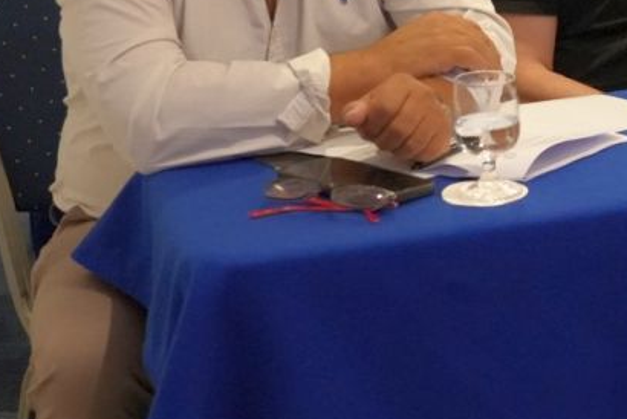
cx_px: 670
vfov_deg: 14.1
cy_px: -52
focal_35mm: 95
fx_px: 1656
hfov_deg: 20.5
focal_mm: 26
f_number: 4
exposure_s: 1/160
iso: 8000
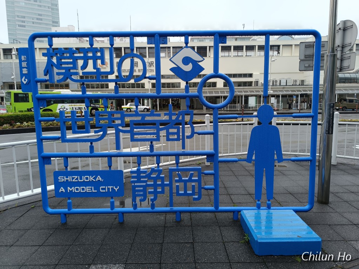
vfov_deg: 56.8
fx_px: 249
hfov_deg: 71.6
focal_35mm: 24
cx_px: 180
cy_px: 134
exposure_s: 1/113
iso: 50
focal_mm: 6.14
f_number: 1.65
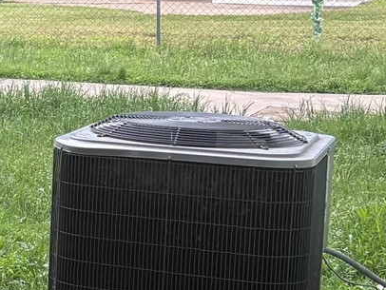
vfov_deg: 11.3
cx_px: -488
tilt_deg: -6.7
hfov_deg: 12.4
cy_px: 103
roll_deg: -0.1
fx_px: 1462
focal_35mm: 131
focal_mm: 5.96
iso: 100
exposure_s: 1/228
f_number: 1.6
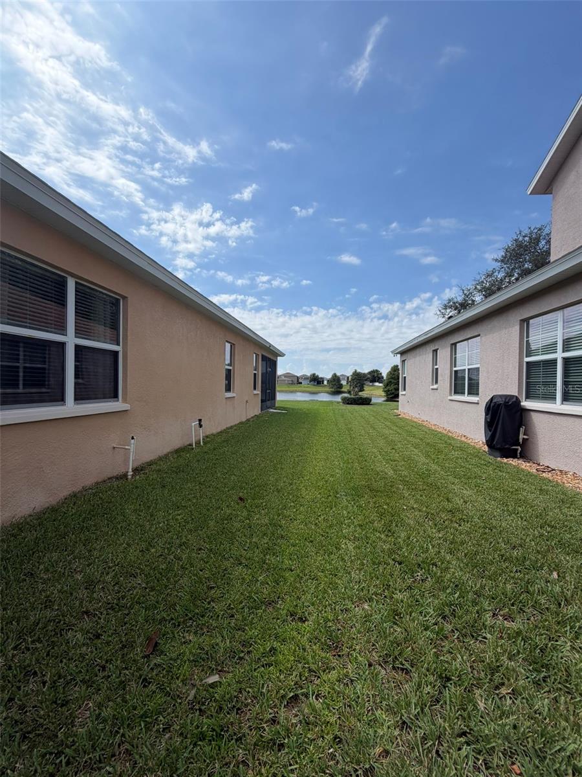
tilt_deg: +0.3
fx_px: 314
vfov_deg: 102.1
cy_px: 388
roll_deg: -2.3
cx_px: 291
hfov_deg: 85.7
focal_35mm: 14
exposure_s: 1/1017
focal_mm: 2.22
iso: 20
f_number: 2.2
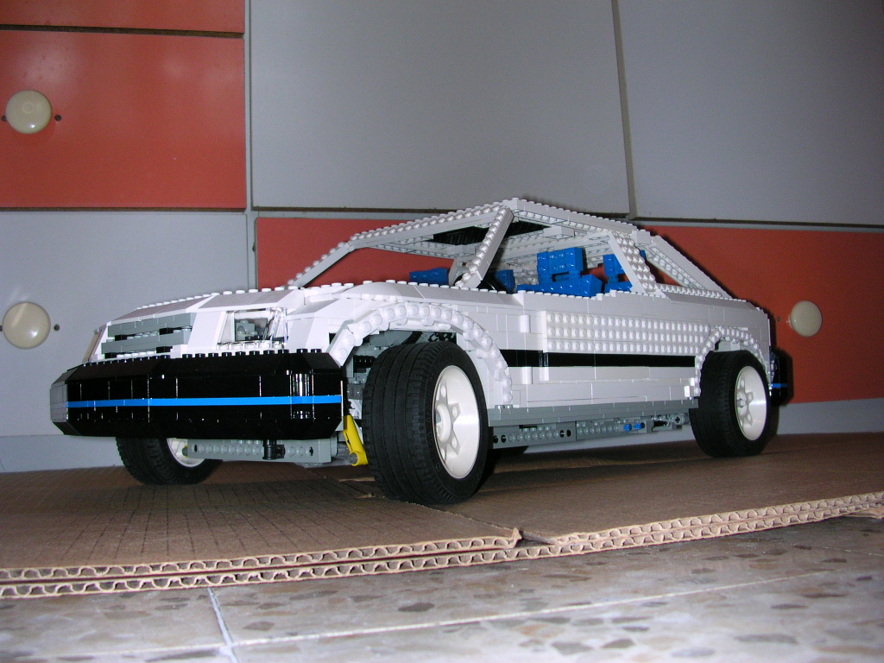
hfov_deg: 50.1
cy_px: 332
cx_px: 442
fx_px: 945
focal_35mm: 37
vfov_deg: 38.7
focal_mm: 5.6
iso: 100
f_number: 2.7
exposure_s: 1/60
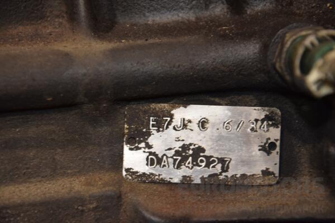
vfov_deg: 8.7
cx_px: 168
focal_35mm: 158
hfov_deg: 13.0
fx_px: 1466
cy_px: 112
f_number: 5.6
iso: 800
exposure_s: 1/60
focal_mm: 105
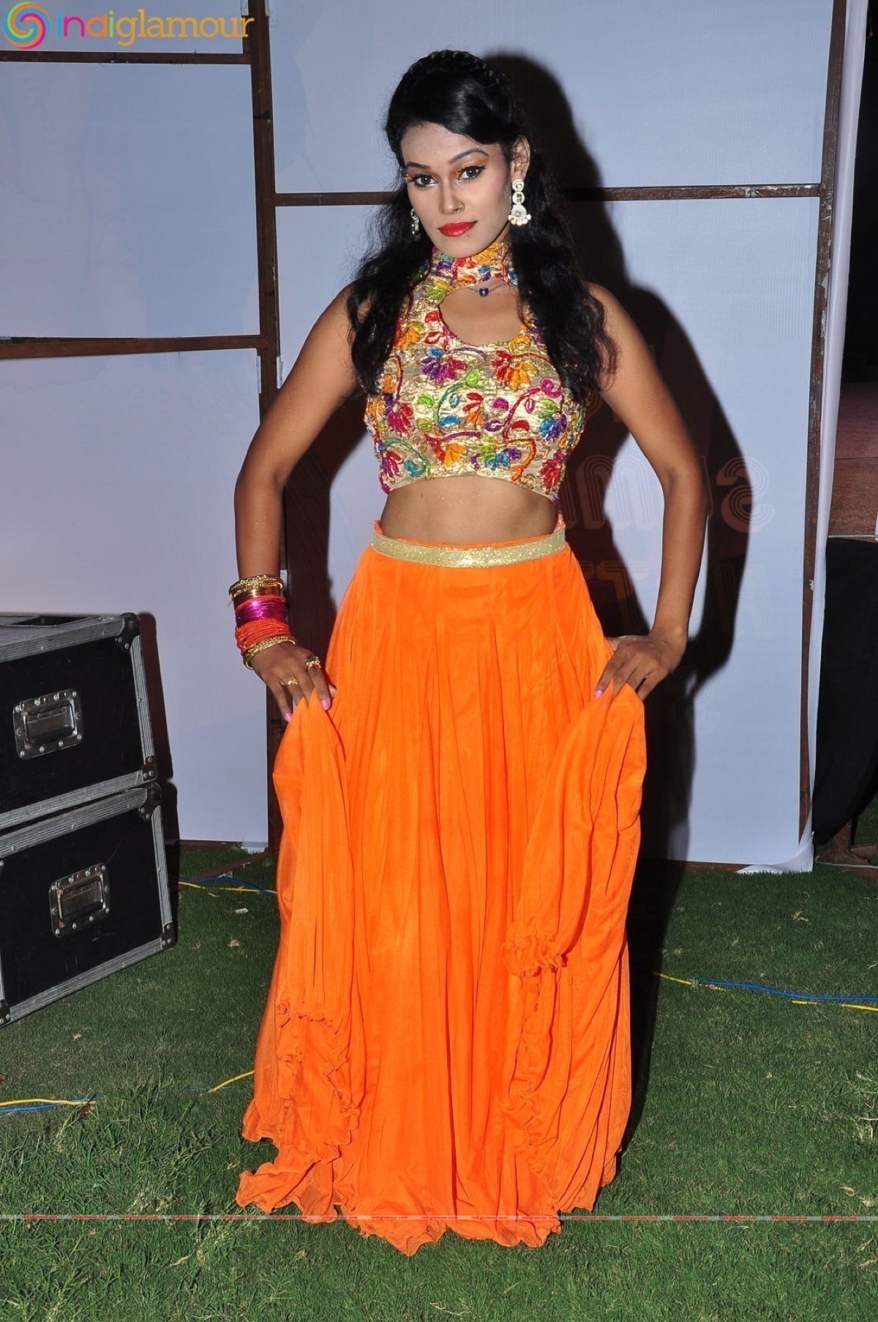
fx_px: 1871
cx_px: 439
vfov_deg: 38.9
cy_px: 661
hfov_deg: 26.4
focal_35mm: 51
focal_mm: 34
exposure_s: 1/125
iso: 400
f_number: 10
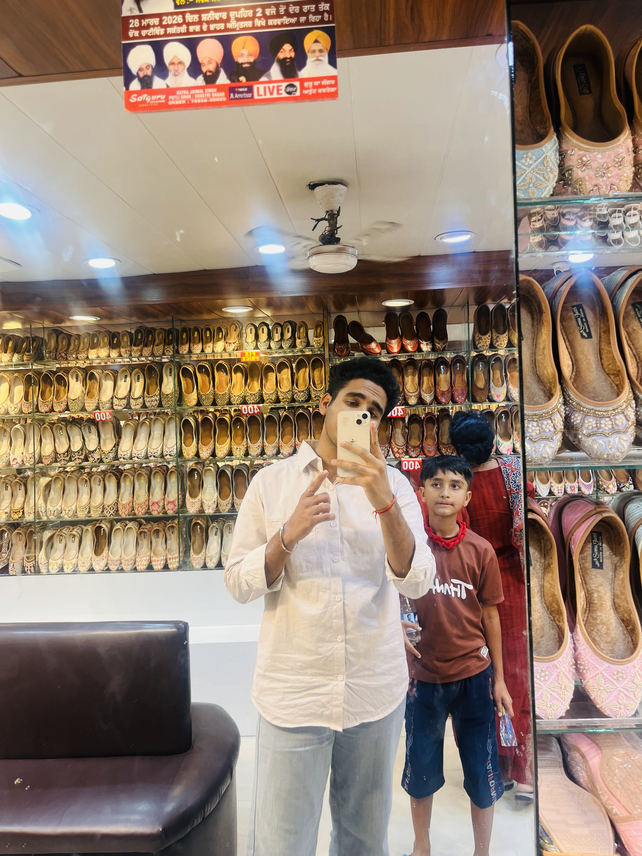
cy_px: 428
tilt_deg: +1.0
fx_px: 643
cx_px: 321
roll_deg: +2.2
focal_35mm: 26
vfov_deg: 67.3
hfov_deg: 53.1
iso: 32
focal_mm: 5.1
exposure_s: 1/129
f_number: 1.6
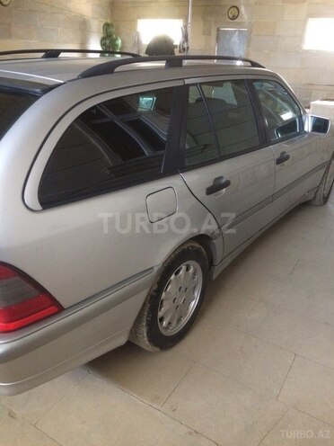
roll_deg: -1.0
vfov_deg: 61.7
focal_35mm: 29
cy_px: 223
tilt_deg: -26.4
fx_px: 373
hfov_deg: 48.2
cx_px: 167
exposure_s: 1/17
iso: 400
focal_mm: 4.15
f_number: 2.2
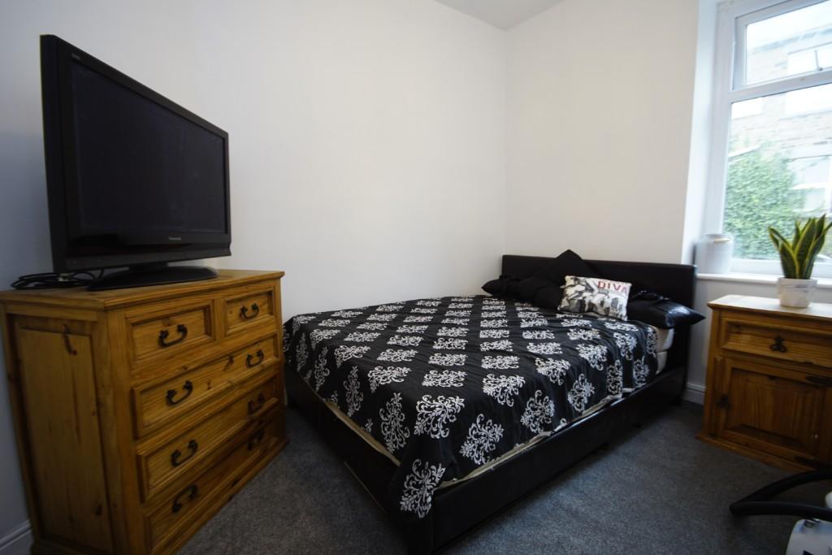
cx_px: 416
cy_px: 278
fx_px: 347
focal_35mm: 15
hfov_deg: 100.4
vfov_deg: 77.3
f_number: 5.6
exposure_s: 1/6
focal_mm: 10
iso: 250
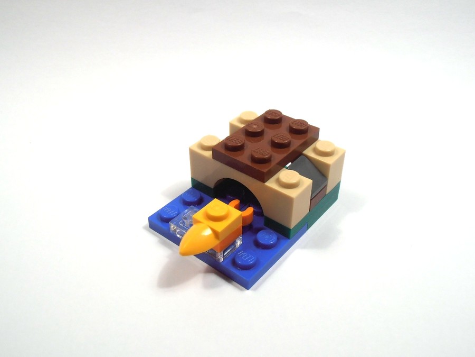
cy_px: 178
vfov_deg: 38.7
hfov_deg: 50.1
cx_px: 238
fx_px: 508
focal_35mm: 37
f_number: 3.9
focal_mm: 6.61
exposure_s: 1/100
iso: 80
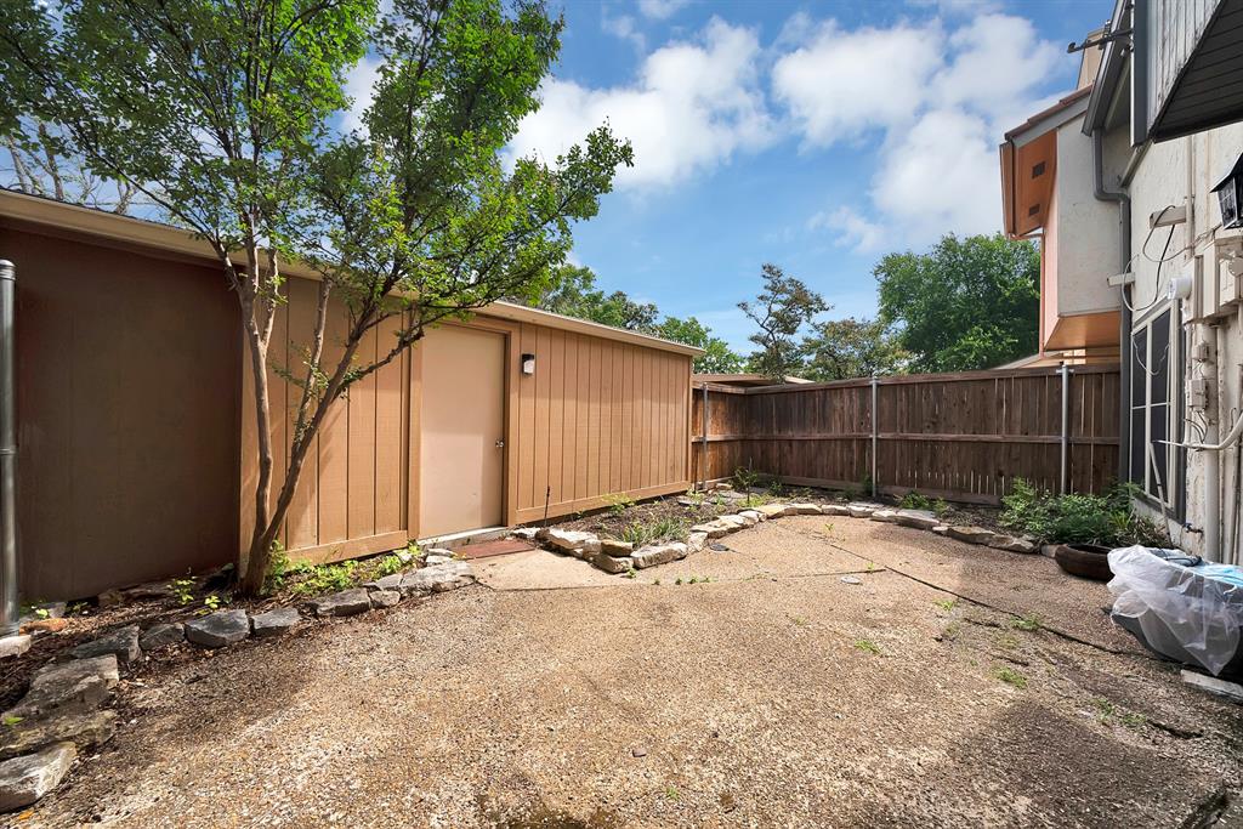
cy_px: 414
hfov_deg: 112.6
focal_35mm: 12
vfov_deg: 90.0
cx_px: 622
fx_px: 414
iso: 640
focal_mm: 12
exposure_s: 1/800
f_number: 9
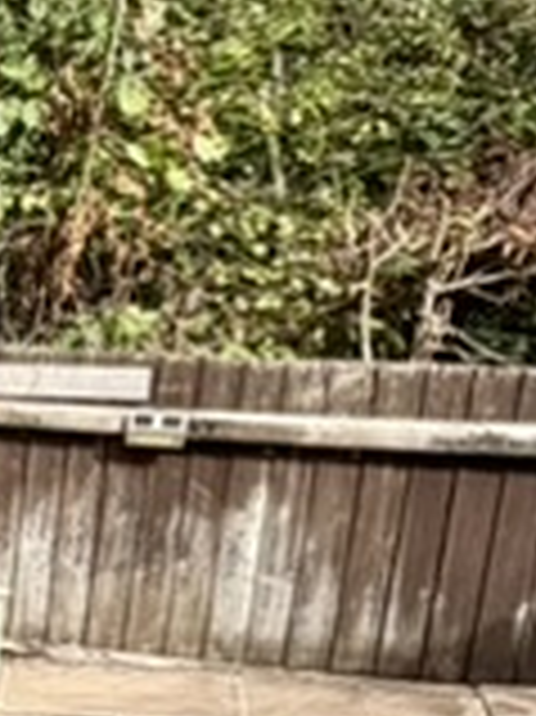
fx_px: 1861
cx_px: -860
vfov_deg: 21.1
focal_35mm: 90
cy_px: 711
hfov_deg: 12.1
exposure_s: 1/585
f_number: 2.2
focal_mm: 2.22
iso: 40
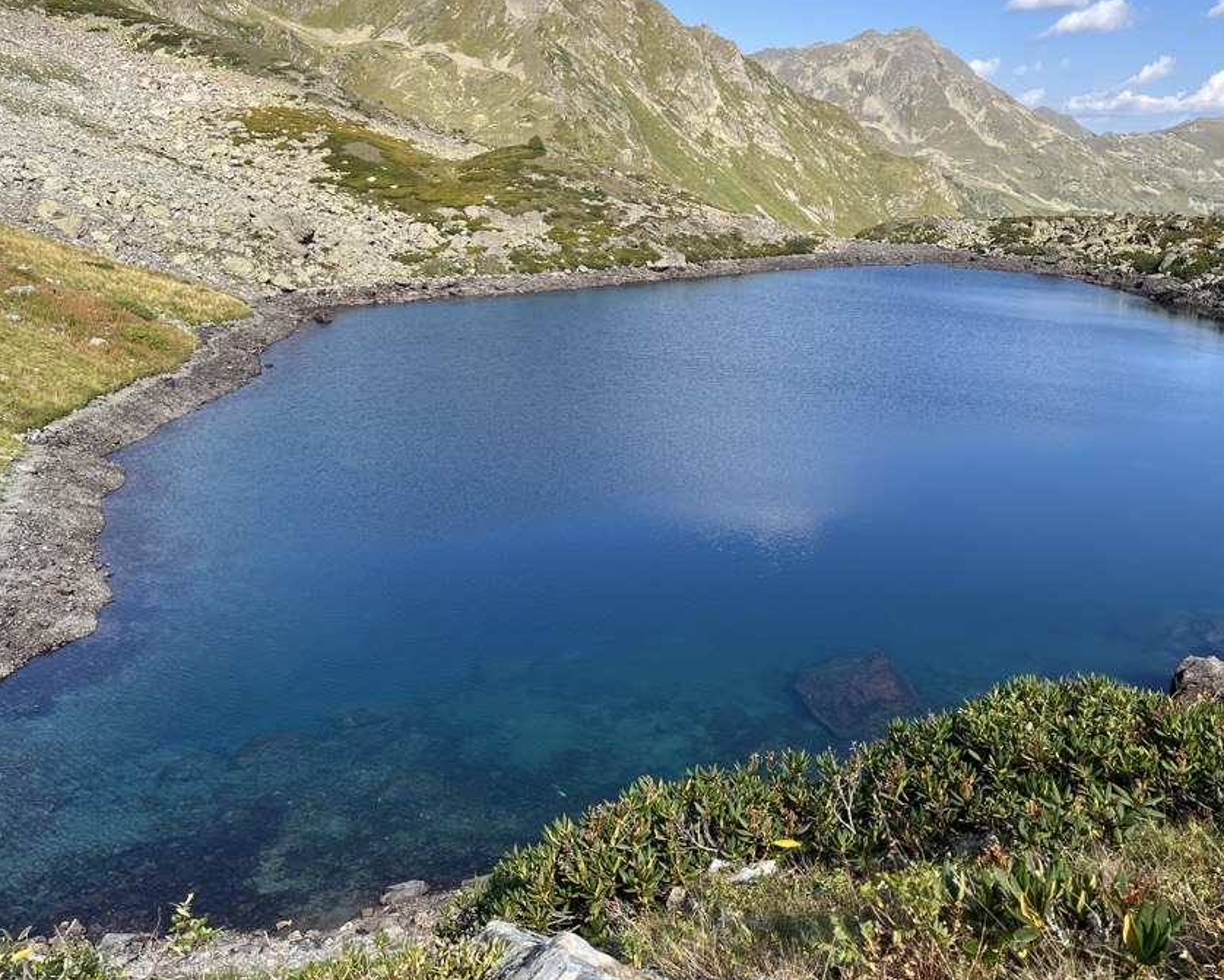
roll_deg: -1.4
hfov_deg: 56.8
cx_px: 720
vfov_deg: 47.1
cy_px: 435
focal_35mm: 31
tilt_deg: -12.6
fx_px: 1123
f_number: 1.6
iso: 50
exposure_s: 1/1404
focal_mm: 5.1
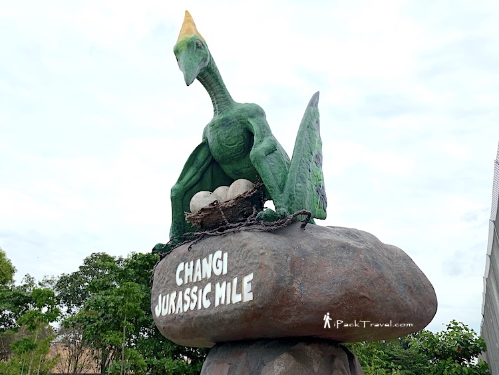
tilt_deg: +25.7
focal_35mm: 26
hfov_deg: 67.3
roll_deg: -0.4
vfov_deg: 53.1
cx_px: 250
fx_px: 375
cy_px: 188
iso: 25
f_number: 1.8
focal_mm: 4.25
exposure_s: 1/4274
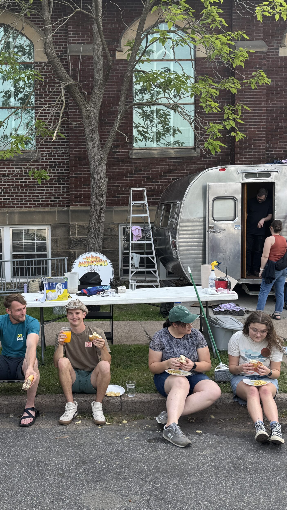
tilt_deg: -2.4
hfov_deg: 32.9
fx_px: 473
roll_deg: +0.4
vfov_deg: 56.6
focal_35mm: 35
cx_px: 62
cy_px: 255
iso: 80
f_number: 1.78
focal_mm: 6.76
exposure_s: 1/402
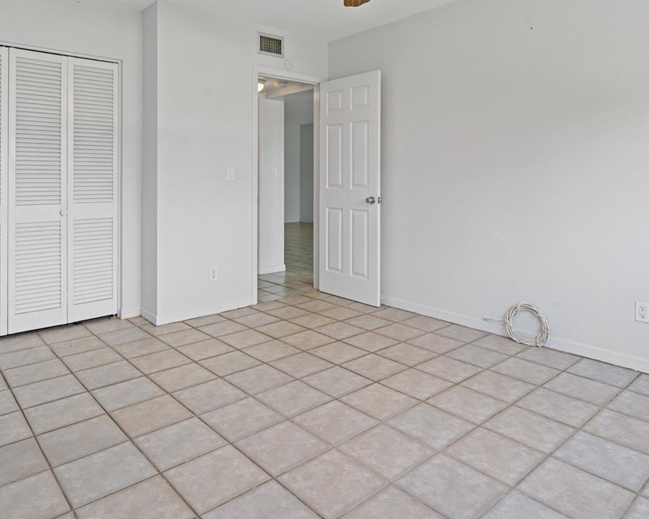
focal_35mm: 25
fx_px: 480
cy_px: 175
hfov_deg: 68.1
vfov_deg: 55.7
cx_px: 311
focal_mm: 16
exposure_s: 1/8
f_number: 8
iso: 250
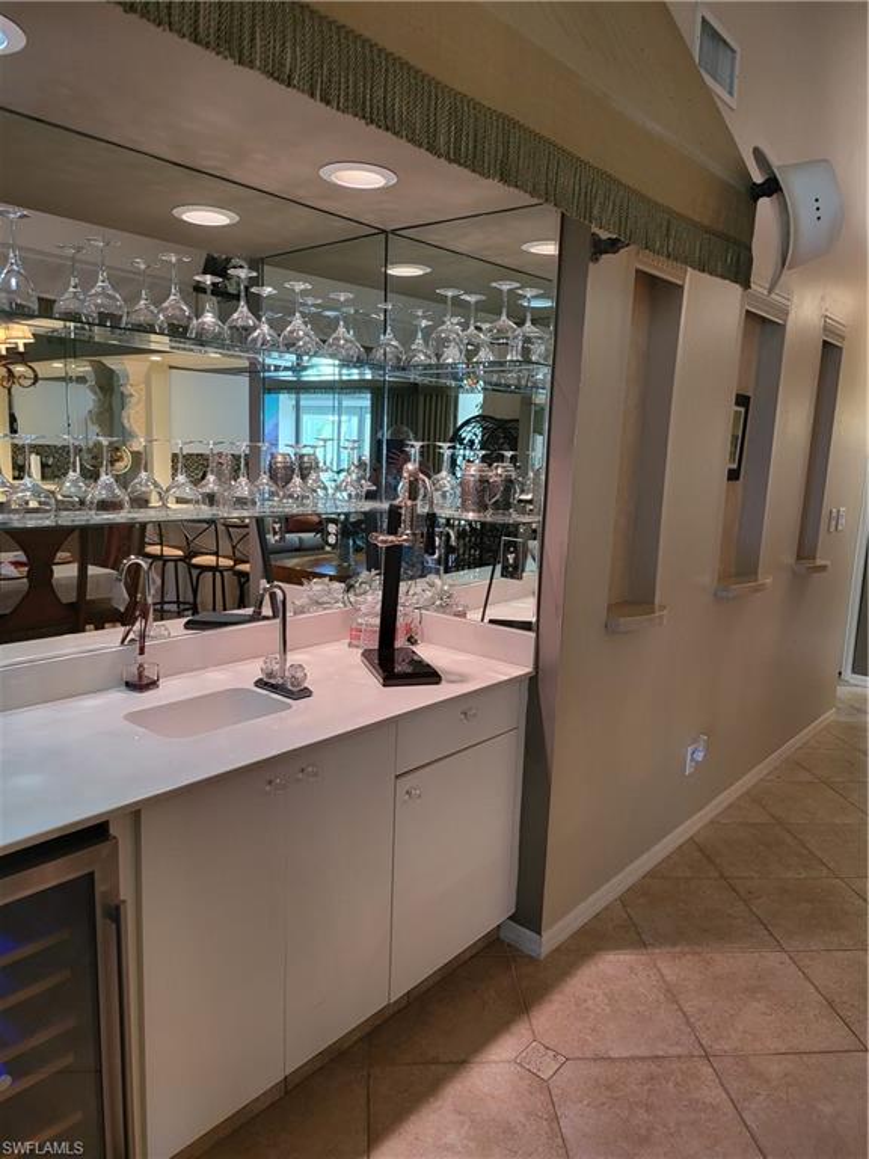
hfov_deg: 56.8
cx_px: 434
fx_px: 803
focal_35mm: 24
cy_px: 580
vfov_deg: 71.6
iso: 200
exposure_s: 1/40
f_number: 1.8
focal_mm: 5
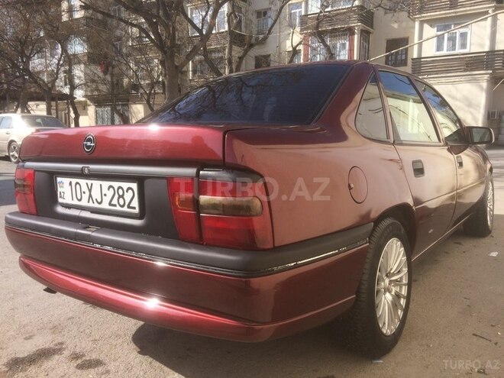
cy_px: 189
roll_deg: +0.4
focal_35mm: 29
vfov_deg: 48.2
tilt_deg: -9.5
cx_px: 252
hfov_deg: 61.7
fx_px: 422
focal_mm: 4.15
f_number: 2.2
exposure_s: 1/1520
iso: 32
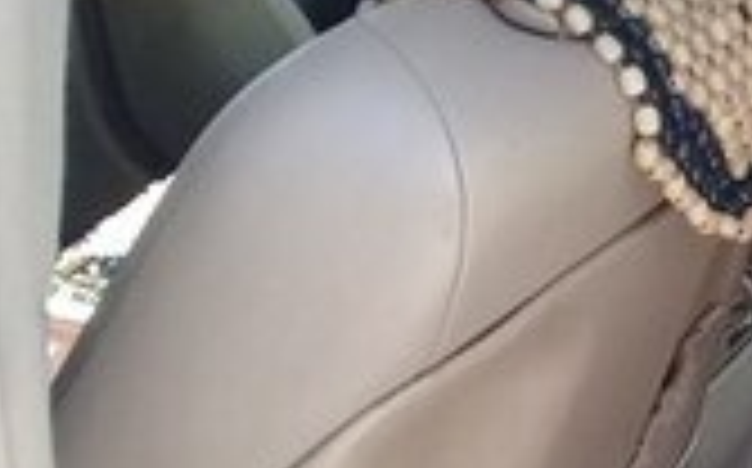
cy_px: 623
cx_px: 946
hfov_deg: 15.4
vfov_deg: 9.8
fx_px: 2662
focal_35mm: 130
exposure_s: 1/212
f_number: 2.2
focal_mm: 3.3
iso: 50
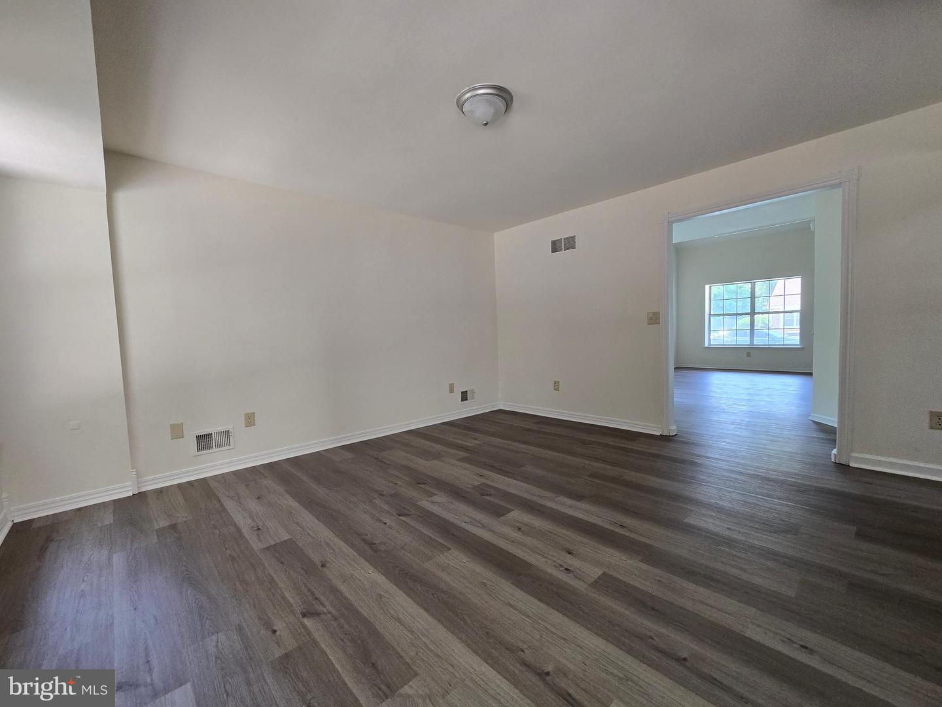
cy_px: 354
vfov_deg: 89.9
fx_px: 354
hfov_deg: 106.2
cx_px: 471
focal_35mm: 13
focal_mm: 2.2
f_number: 2.2
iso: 160
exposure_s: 1/60
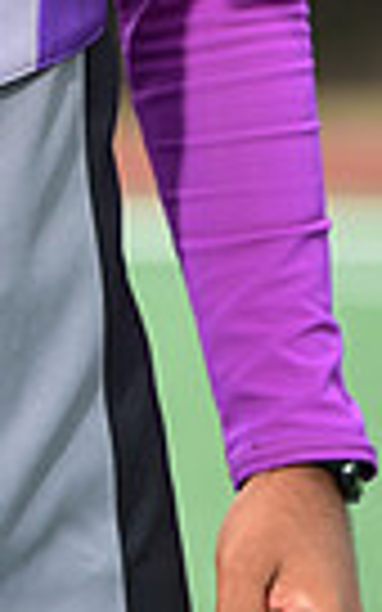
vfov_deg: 2.9
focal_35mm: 715
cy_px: -540
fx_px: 11910
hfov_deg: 1.8
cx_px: -245
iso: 500
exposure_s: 1/125
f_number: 4.5
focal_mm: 165
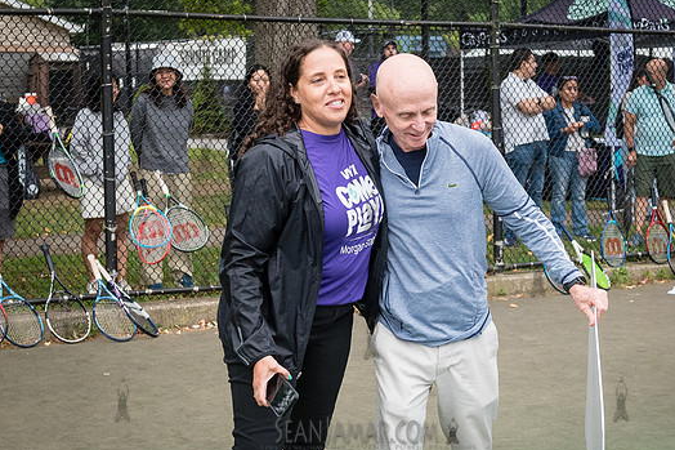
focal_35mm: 76
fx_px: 1424
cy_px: 192
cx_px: 393
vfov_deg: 17.9
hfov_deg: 26.6
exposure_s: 1/1000
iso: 1600
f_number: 4.5
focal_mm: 42
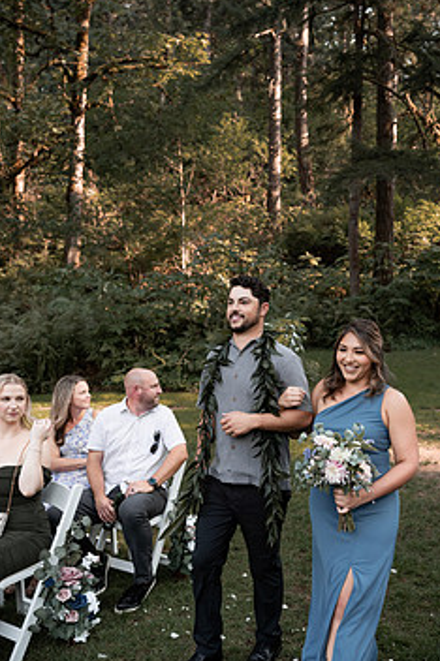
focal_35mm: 32
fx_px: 588
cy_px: 366
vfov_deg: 58.6
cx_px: 252
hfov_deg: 40.9
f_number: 2.8
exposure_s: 1/640
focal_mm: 25
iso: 200
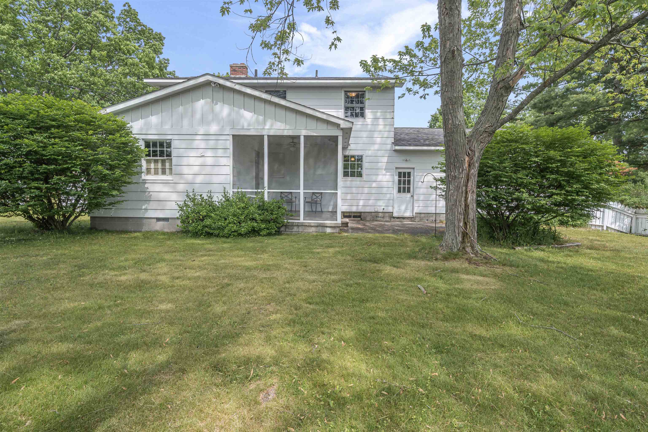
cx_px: 324
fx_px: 324
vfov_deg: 67.4
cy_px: 216
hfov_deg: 90.0
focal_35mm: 18
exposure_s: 1/160
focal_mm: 18
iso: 320
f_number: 14
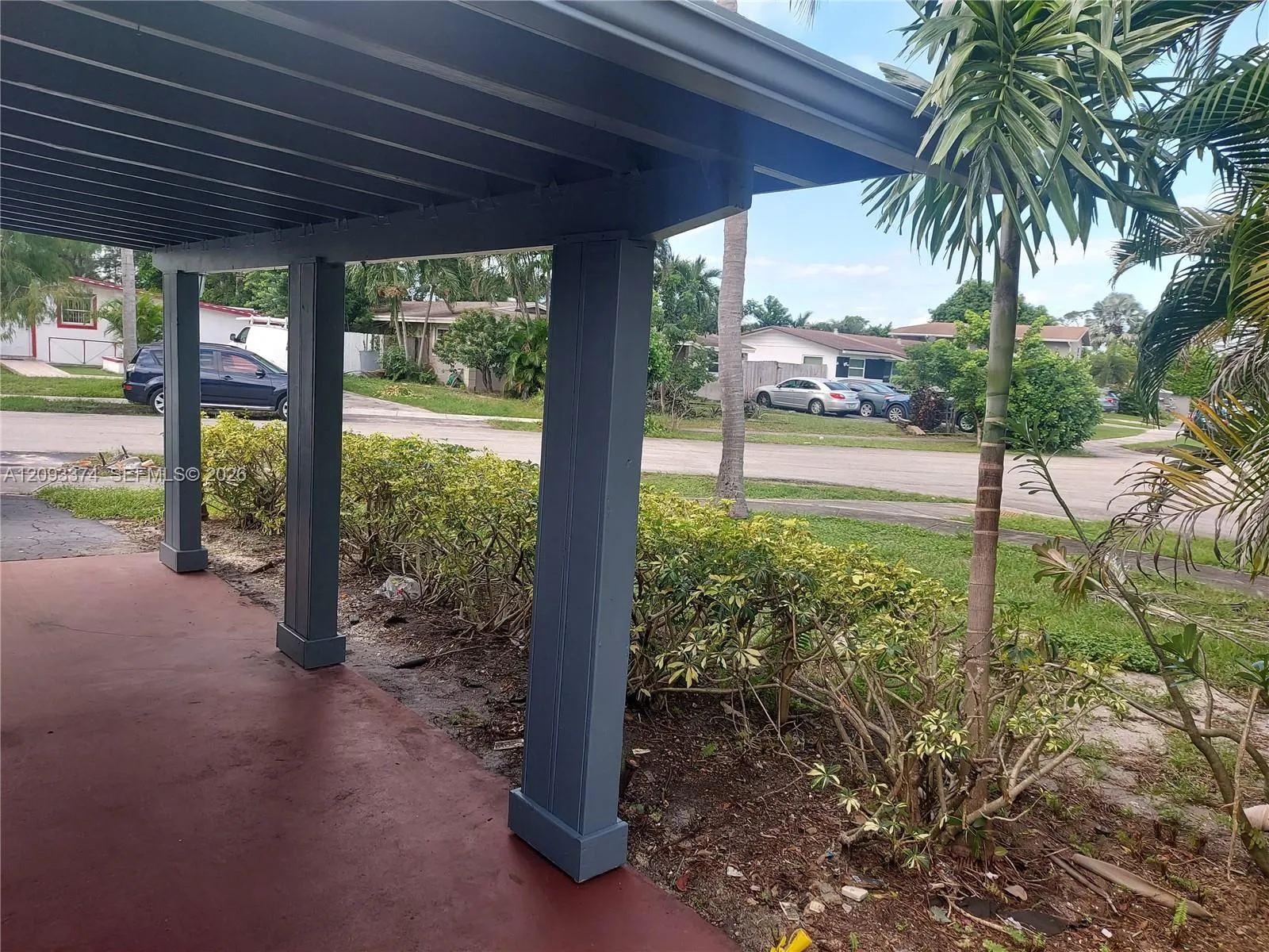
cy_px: 476
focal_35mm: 25
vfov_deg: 54.9
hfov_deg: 69.4
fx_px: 916
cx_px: 634
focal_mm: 4.6
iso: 50
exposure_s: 1/278
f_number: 2
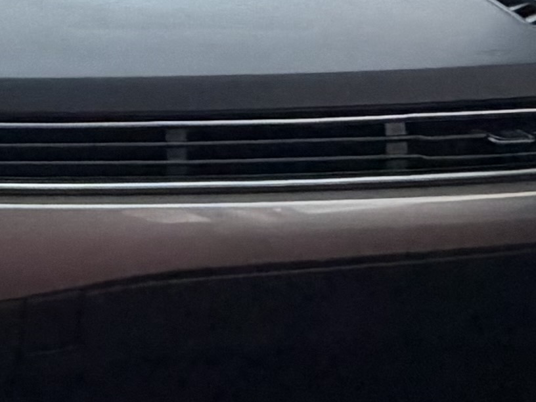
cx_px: -268
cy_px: -14
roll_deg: +1.1
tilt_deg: -15.9
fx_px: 1517
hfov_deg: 17.9
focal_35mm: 98
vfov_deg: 14.8
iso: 320
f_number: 2.2
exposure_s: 1/107
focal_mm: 2.22
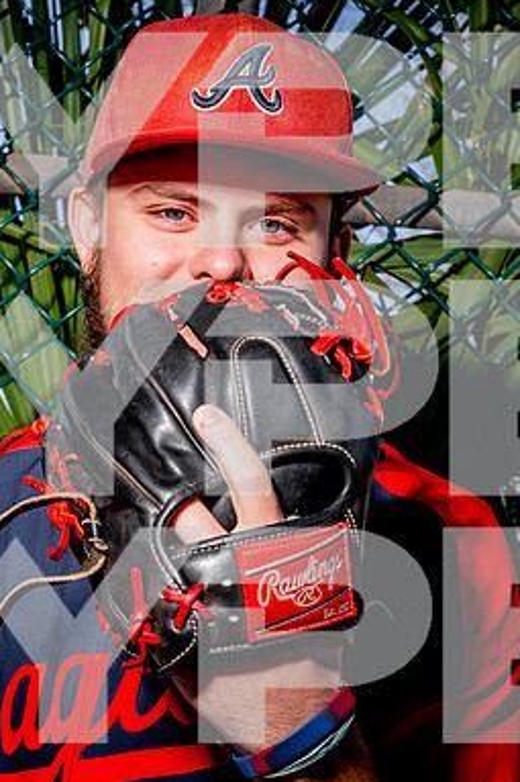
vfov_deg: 19.3
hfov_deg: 12.9
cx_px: 165
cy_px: 389
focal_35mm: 106
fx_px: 2299
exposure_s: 1/125
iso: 200
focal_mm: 70
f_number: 11
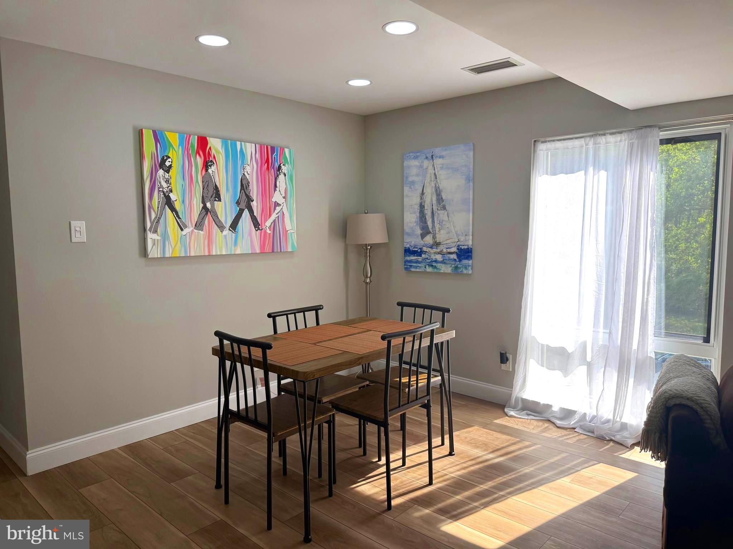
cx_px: 366
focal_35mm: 24
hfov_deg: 71.6
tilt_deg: -5.8
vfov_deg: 56.8
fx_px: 508
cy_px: 274
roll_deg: +0.2
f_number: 1.78
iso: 100
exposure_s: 1/909
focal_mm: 6.76
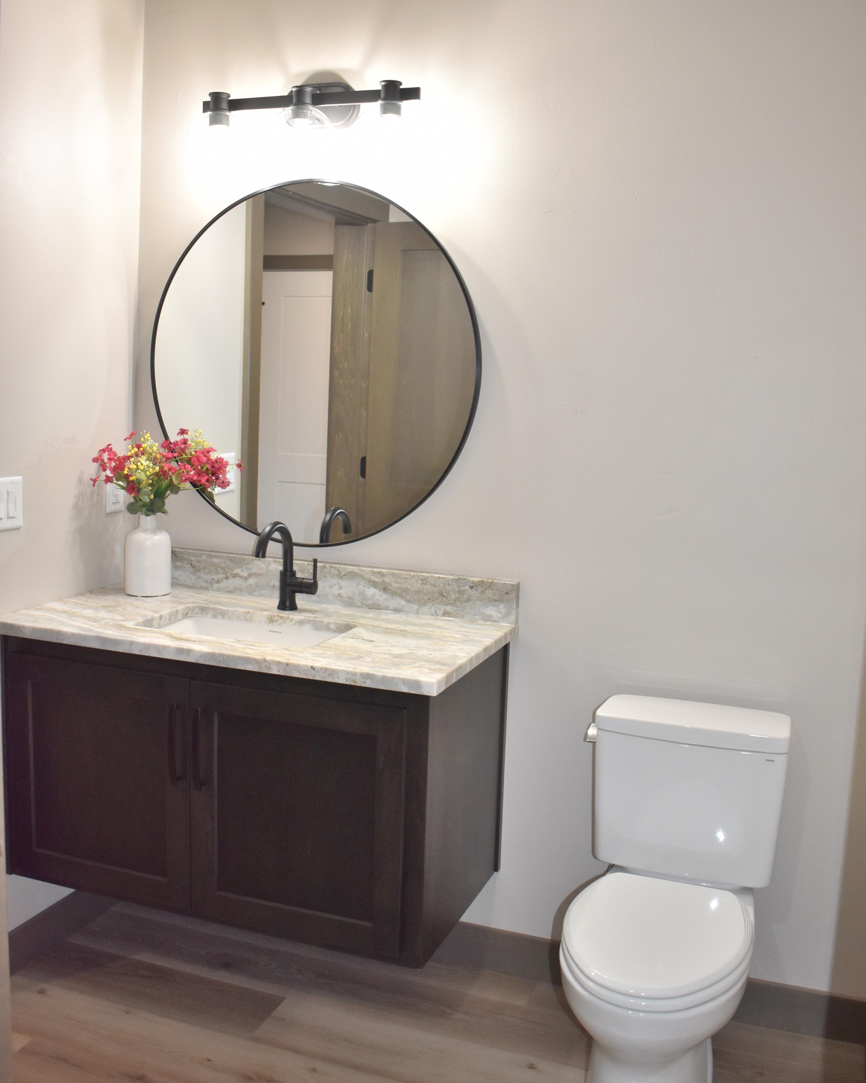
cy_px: 514
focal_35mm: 34
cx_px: 434
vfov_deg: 52.8
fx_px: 1089
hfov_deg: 43.4
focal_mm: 20
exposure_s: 1/160
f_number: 3.8
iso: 800
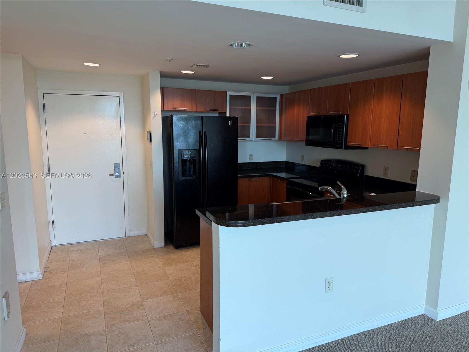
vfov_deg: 56.8
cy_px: 176
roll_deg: -0.3
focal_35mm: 24
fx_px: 325
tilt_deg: -9.4
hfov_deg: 71.6
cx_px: 234
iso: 64
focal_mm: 6.76
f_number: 1.78
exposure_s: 1/120
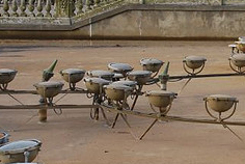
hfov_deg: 14.2
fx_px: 954
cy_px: 21
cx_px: 291
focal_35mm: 140
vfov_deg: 9.8
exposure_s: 1/100
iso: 200
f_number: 9
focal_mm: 38
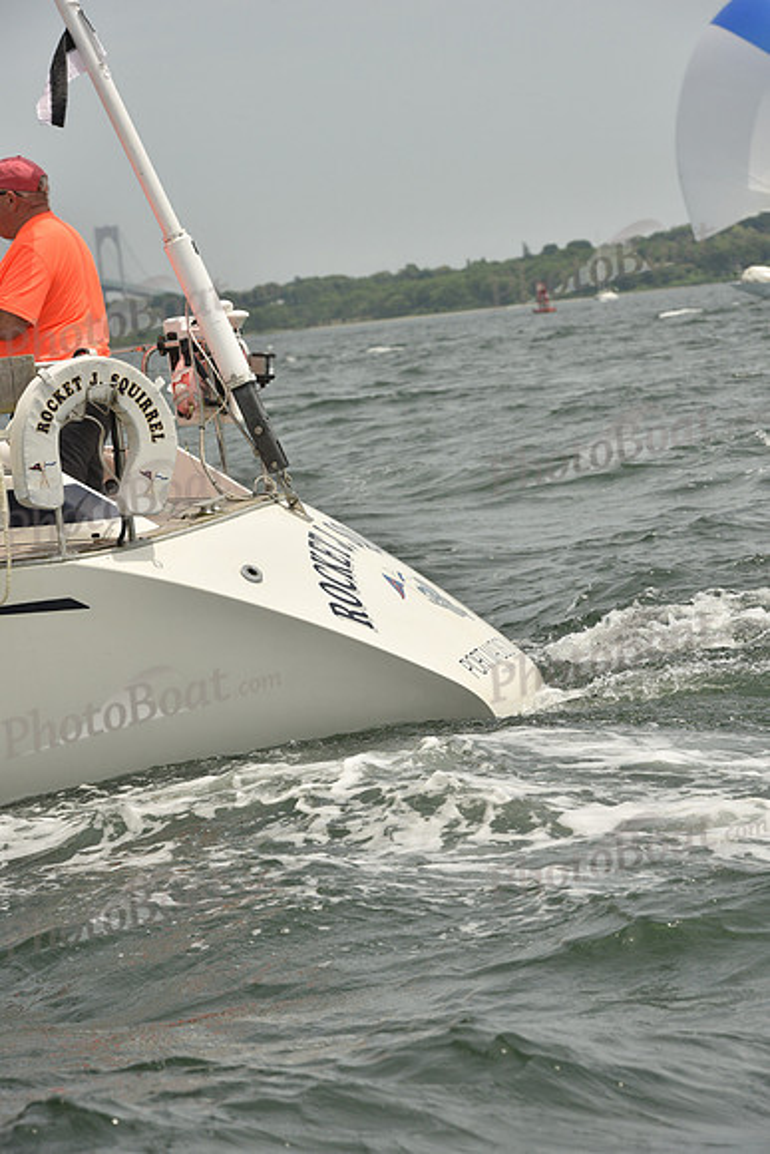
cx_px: 385
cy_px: 577
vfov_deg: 12.1
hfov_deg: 8.1
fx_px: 5450
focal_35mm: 170
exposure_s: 1/1000
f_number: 14
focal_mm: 170
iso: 400
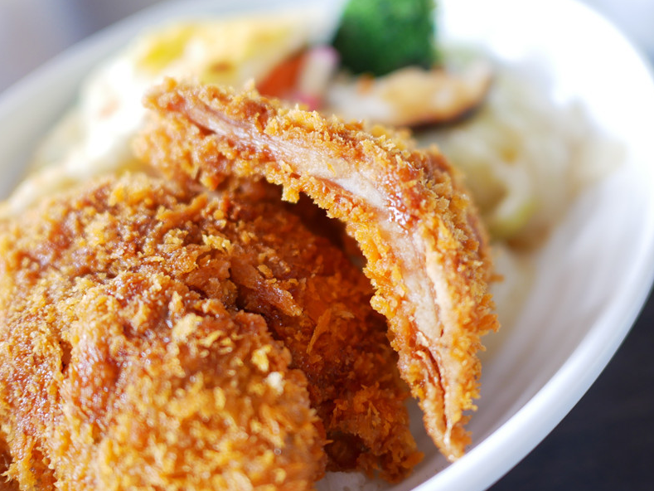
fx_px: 718
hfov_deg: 48.9
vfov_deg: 37.7
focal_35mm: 38
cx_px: 350
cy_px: 263
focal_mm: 15
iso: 250
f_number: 1.7
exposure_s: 1/60
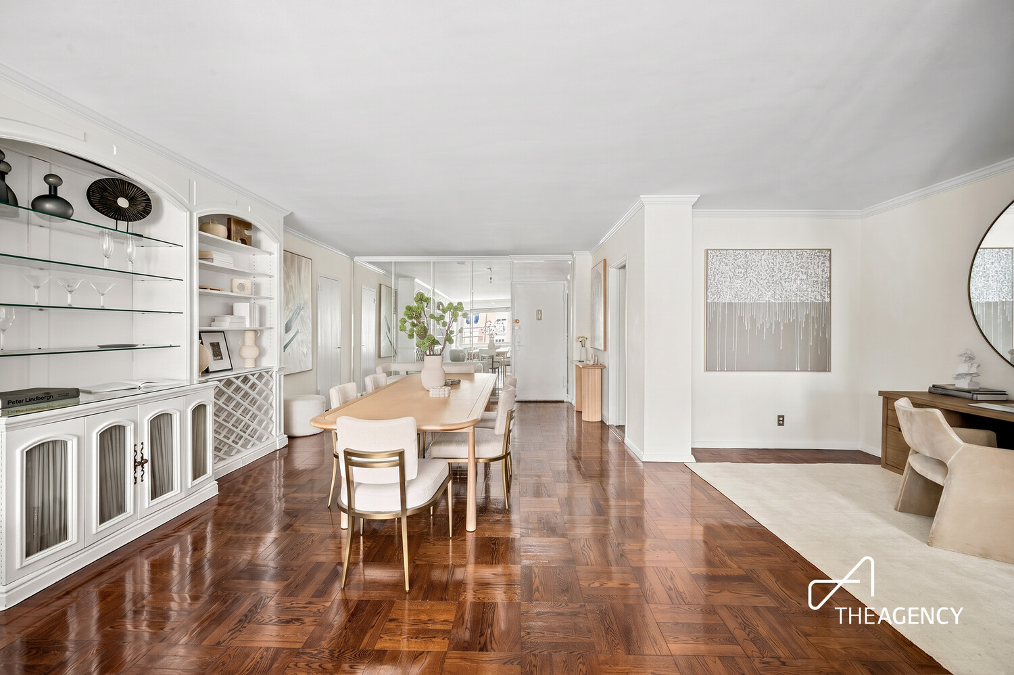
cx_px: 507
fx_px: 394
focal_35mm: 14
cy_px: 338
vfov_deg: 81.1
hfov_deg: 104.3
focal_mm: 14
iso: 250
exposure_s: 1
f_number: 11
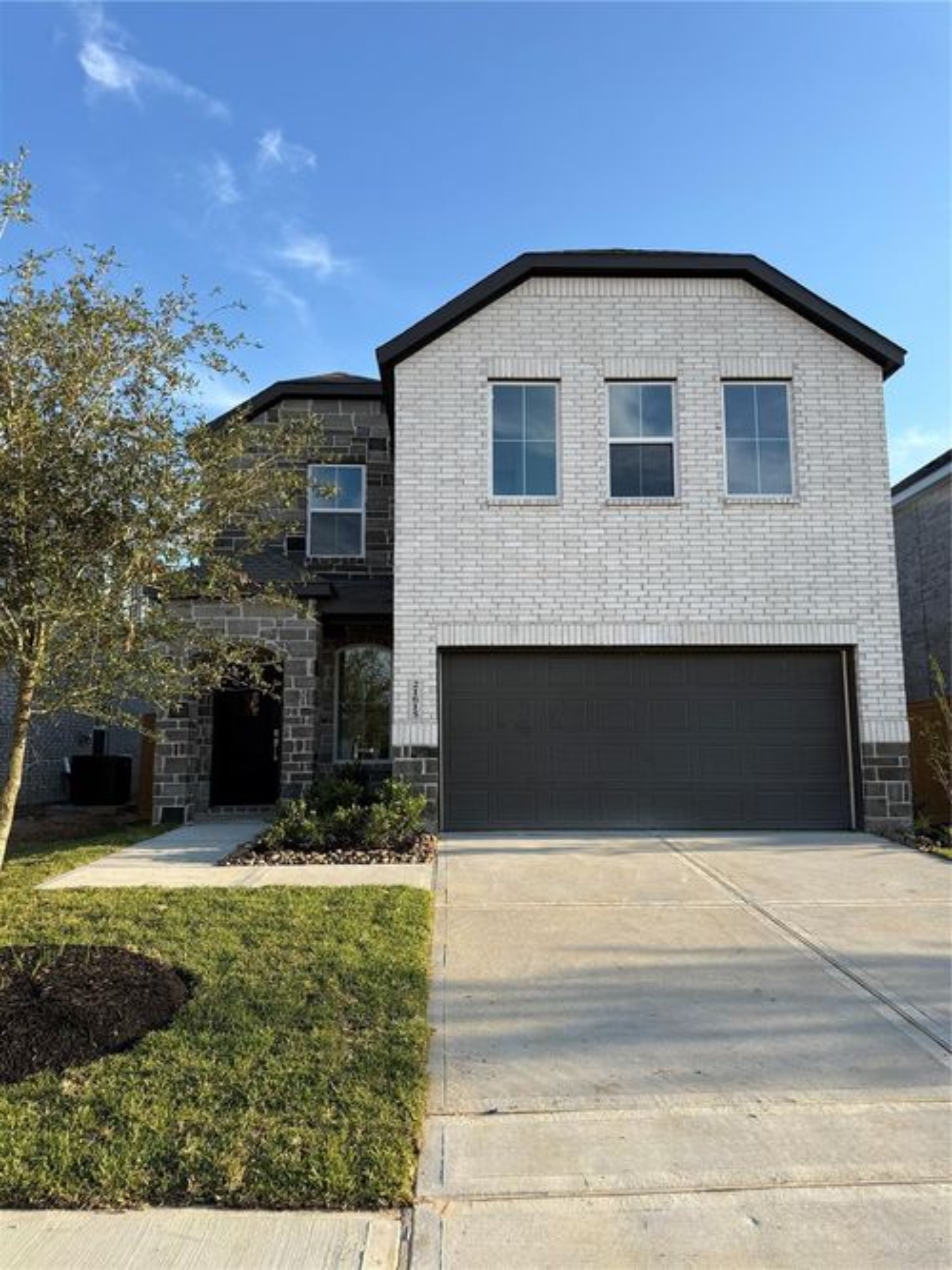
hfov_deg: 56.8
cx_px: 476
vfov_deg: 71.6
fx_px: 880
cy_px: 635
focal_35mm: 24
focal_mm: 6.76
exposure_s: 1/1855
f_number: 1.78
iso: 80
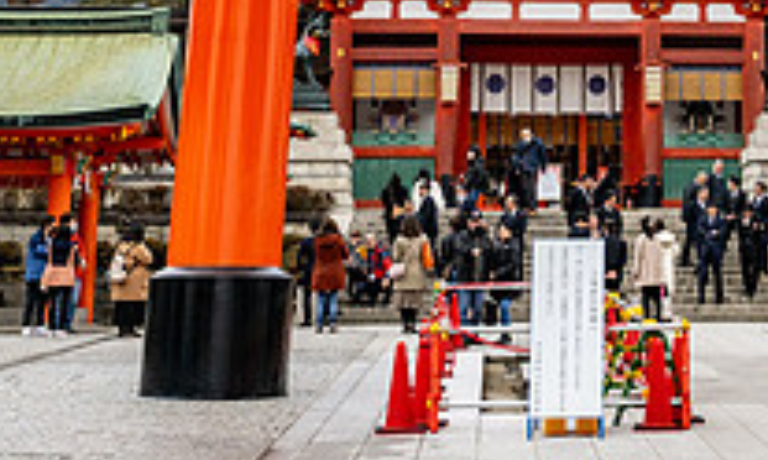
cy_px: -220
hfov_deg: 19.6
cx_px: 726
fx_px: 2172
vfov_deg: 11.6
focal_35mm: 105
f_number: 8
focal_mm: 36
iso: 320
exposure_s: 1/500
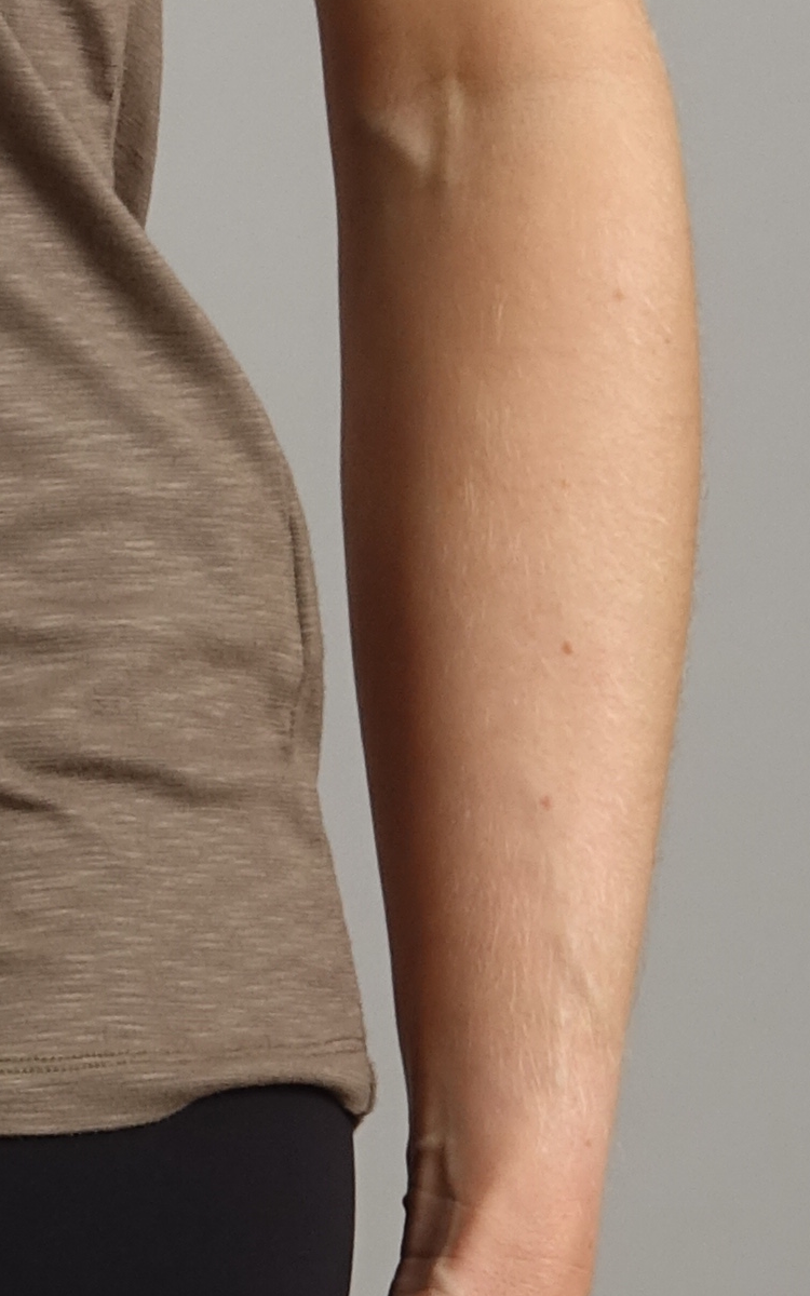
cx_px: -565
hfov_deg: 2.0
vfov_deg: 3.2
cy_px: -284
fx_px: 22817
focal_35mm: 646
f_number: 13
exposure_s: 1/100
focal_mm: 51.14
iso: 100
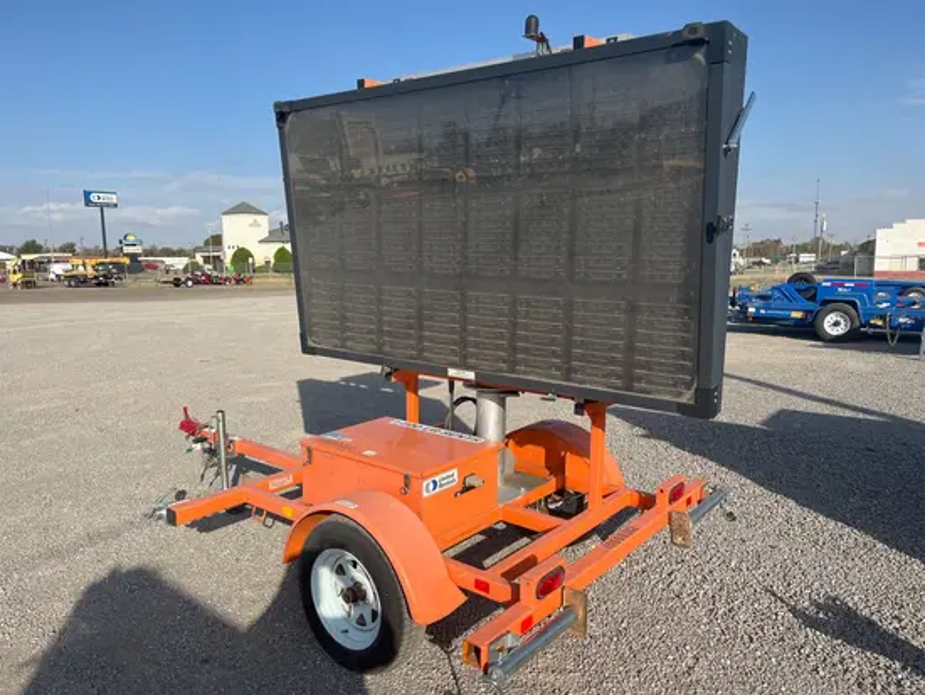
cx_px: 462
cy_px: 348
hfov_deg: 67.3
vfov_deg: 53.1
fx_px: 695
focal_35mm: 26
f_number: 1.6
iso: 50
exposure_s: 1/3623
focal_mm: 5.1
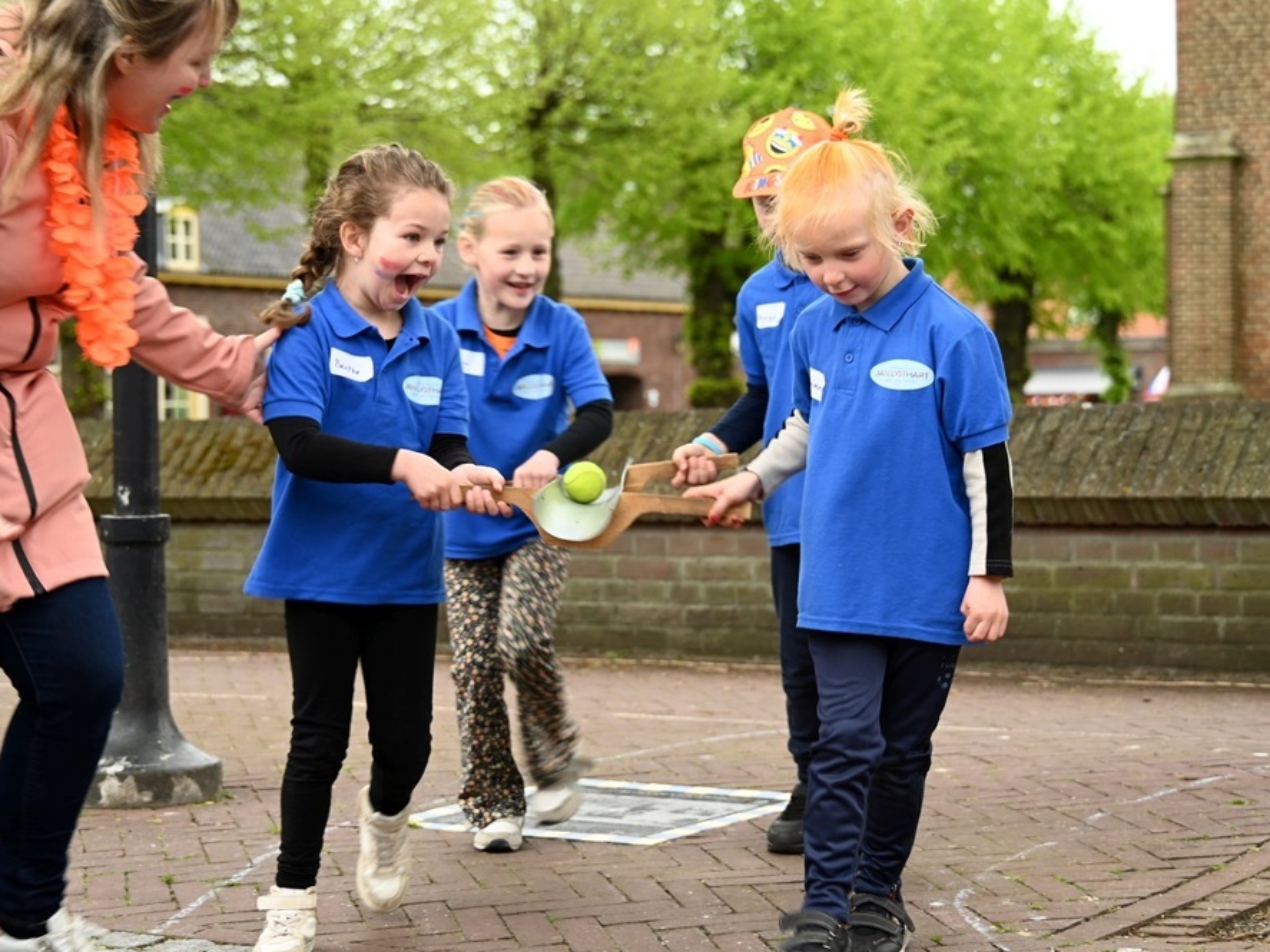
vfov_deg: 19.1
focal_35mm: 77
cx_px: 625
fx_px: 2825
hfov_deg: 25.3
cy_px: 475
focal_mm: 70
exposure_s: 1/80
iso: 220
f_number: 6
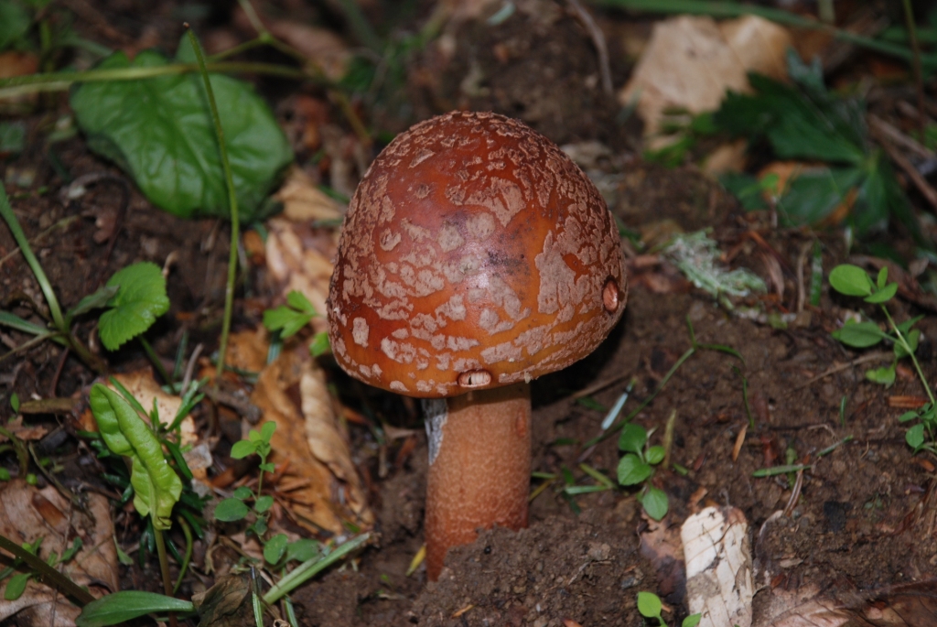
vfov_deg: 9.2
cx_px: 468
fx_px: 3908
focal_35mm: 150
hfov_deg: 13.7
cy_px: 314
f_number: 5.6
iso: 200
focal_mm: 100
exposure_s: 1/60
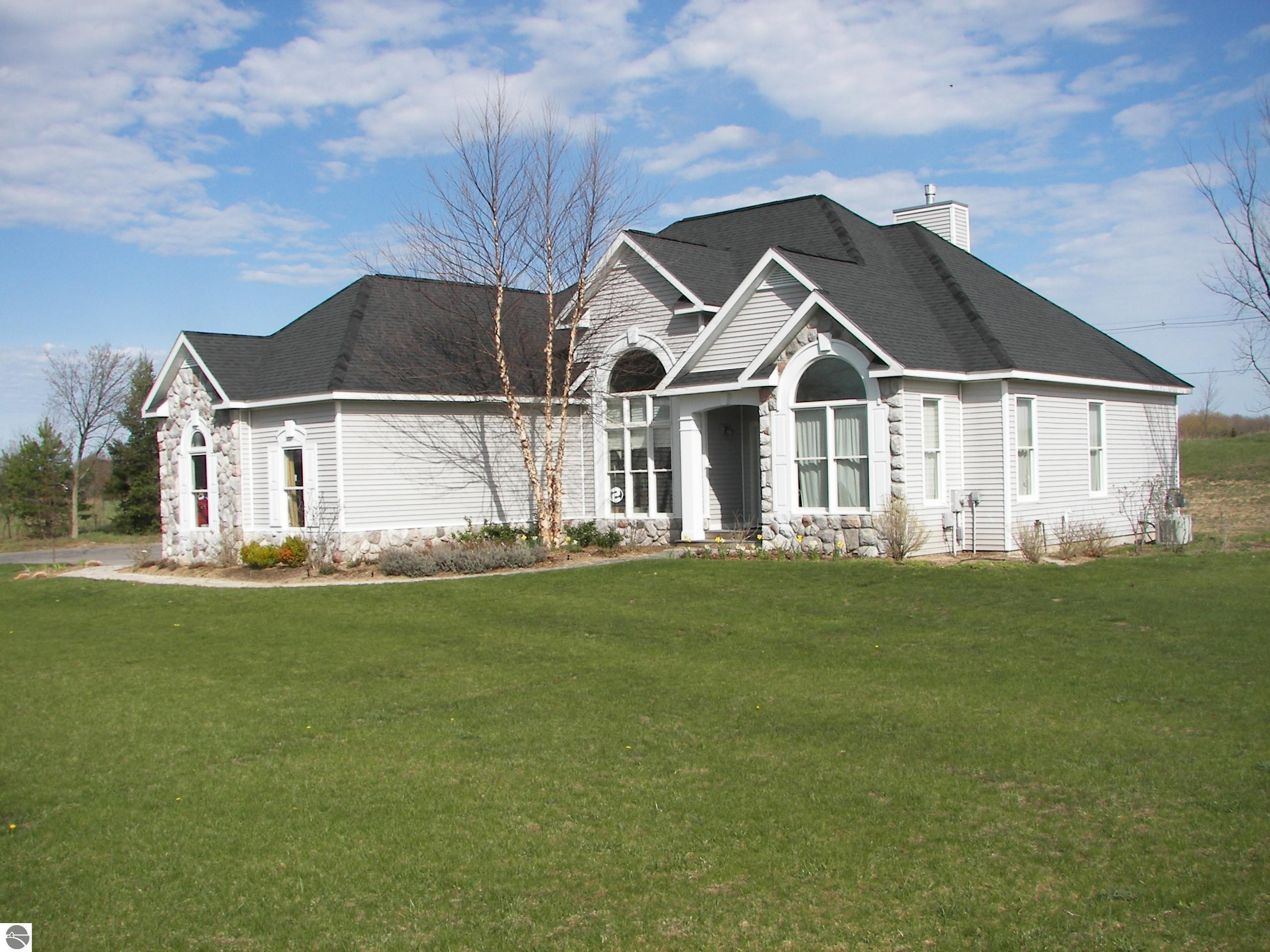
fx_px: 1321
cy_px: 476
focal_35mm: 36
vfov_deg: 39.7
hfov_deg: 51.4
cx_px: 635
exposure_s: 1/800
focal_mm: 6
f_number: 4
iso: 50
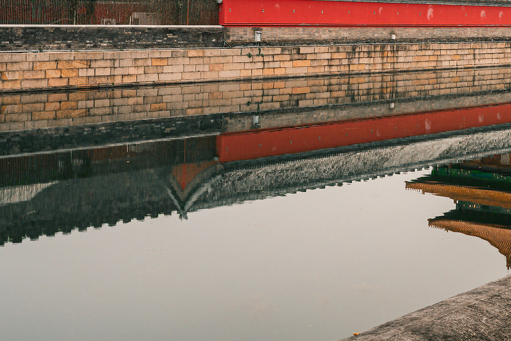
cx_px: 496
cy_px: 1
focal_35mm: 73
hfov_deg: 26.4
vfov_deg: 18.2
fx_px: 1036
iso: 100
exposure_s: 1/30
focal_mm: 33
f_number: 9
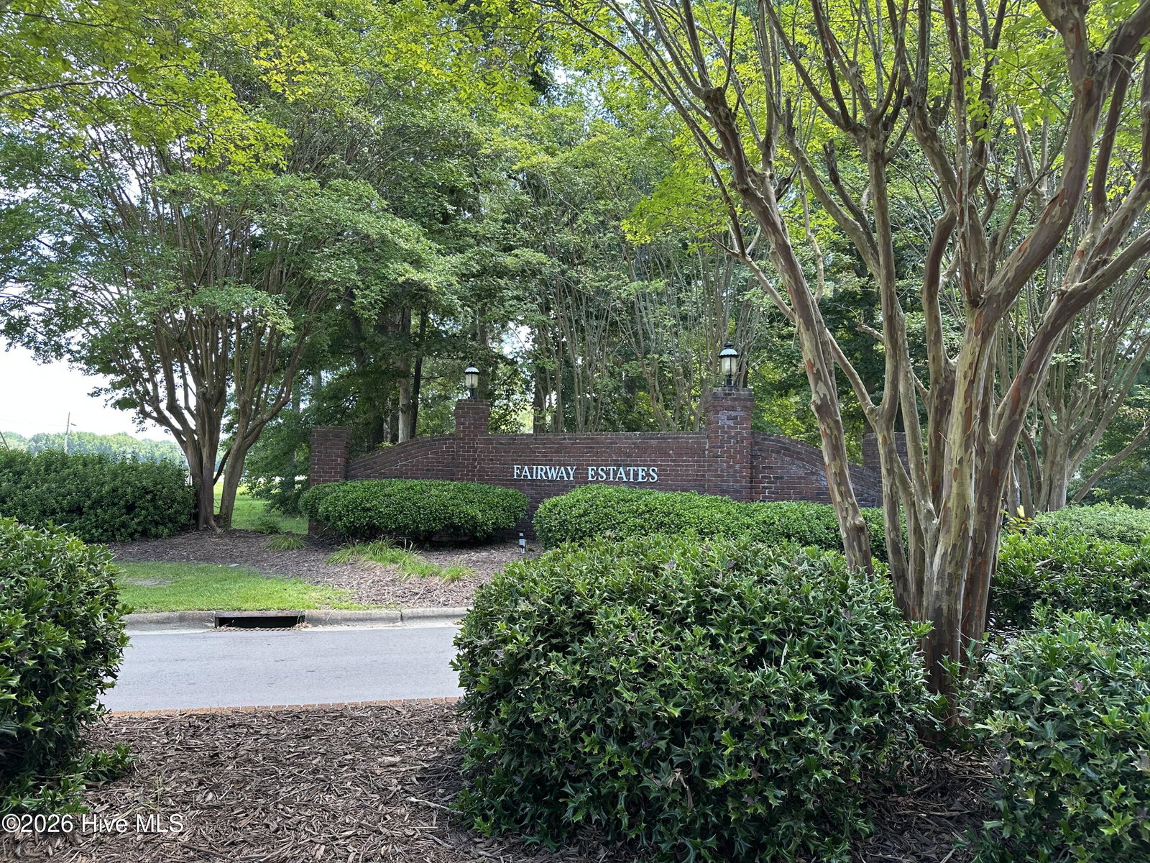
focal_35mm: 24
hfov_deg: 71.6
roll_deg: -2.2
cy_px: 432
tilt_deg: +2.7
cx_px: 575
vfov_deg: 56.8
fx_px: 797
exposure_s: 1/190
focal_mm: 6.86
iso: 64
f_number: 1.78
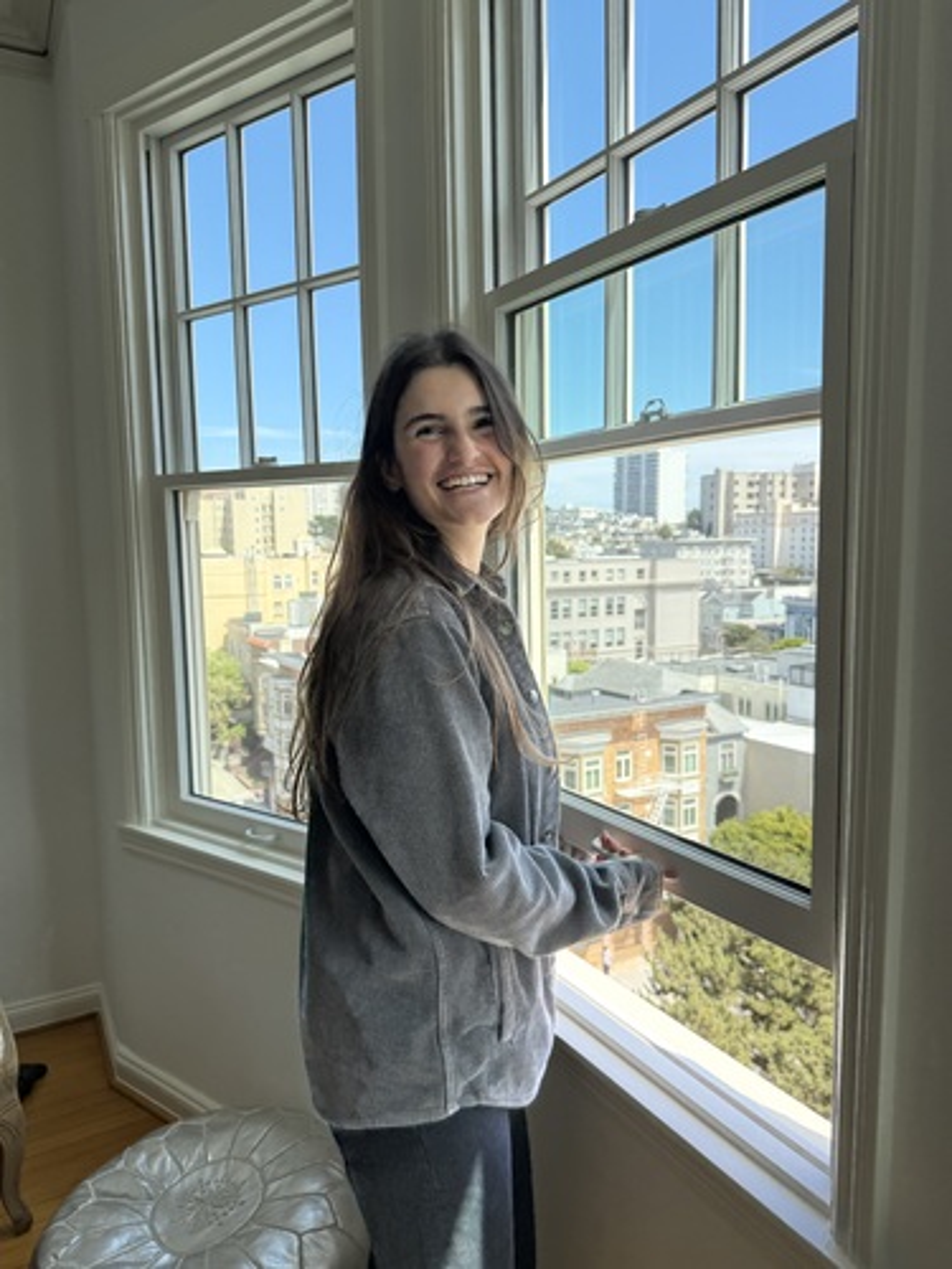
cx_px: 476
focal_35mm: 24
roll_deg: -0.7
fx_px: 880
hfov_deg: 56.8
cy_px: 634
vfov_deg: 71.6
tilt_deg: -2.9
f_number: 1.78
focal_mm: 6.76
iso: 100
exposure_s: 1/1770
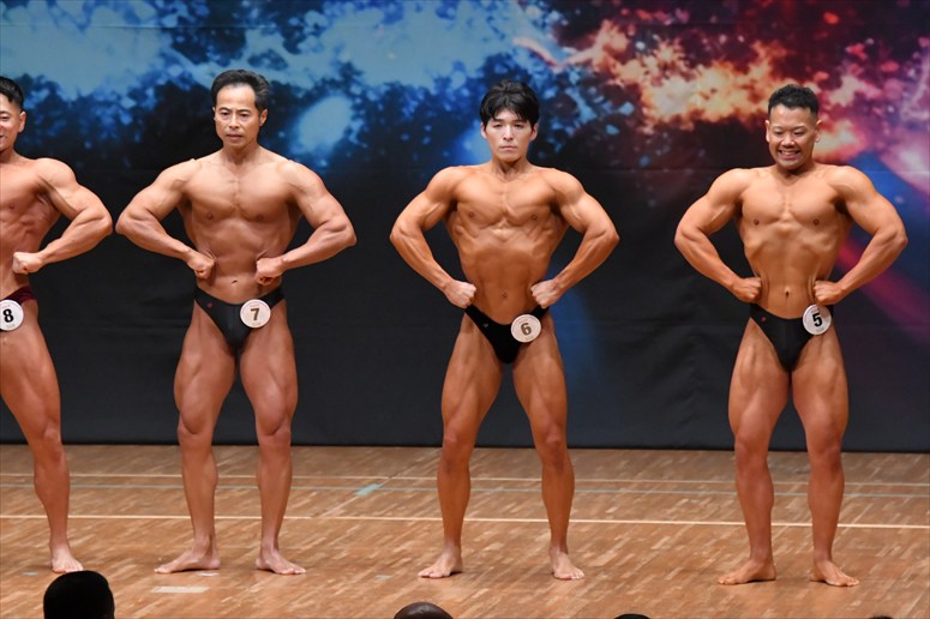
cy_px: 310
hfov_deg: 7.6
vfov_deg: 5.1
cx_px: 465
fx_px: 6972
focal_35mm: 270
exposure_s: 1/400
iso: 6400
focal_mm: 180
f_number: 5.6
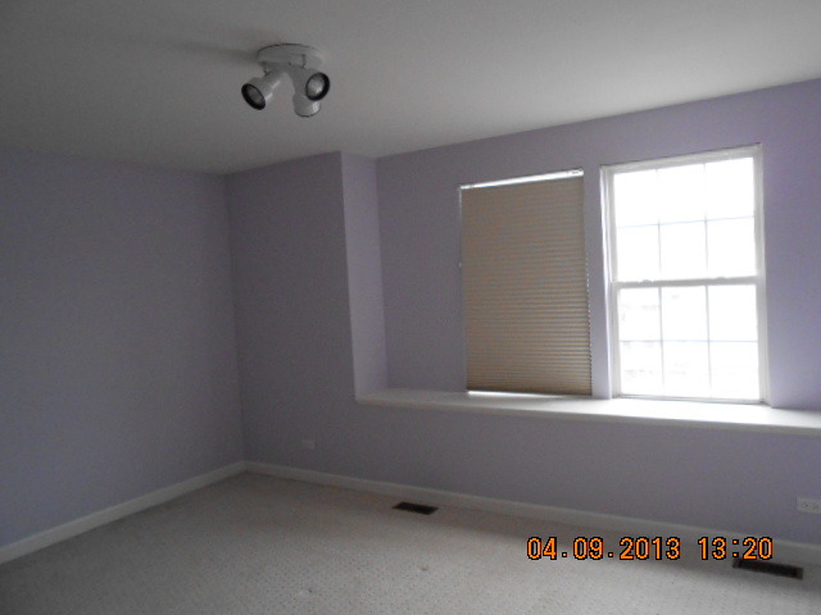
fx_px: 617
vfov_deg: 53.1
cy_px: 308
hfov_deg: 67.3
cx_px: 410
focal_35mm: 26
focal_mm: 4.6
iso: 500
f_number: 3.5
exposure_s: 1/125
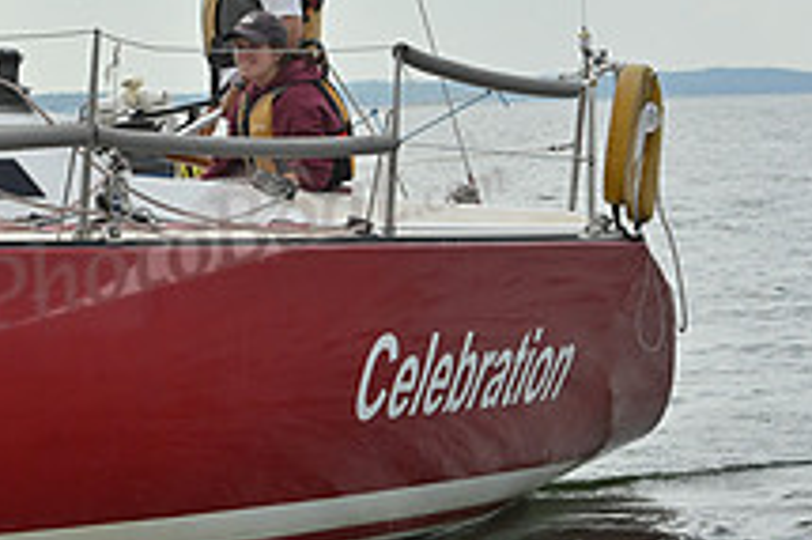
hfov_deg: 8.8
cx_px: -219
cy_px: 93
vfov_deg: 5.9
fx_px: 5229
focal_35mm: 232
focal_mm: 86
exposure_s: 1/1250
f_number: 8
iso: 320
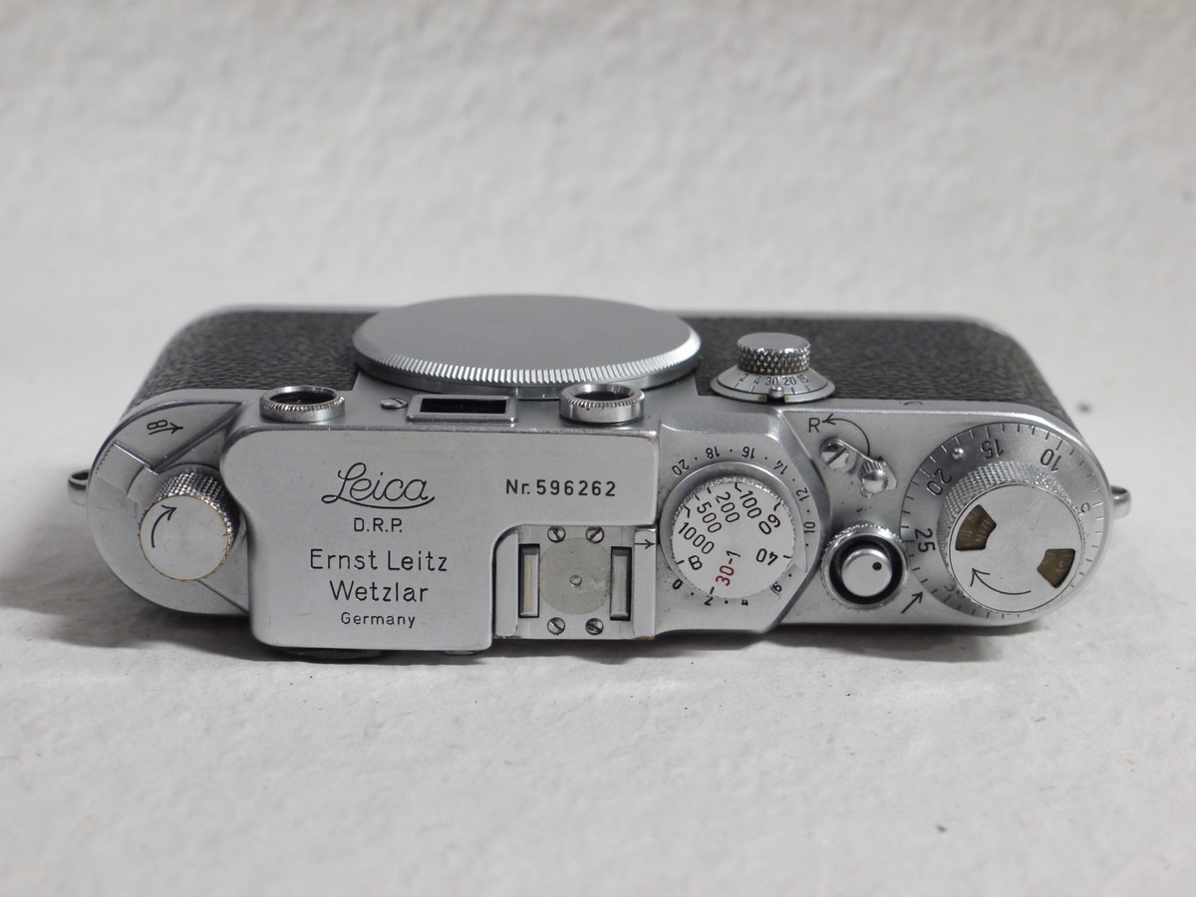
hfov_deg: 24.4
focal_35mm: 80
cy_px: 448
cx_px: 598
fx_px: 2764
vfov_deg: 18.4
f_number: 6.3
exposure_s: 1/15
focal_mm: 40
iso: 800
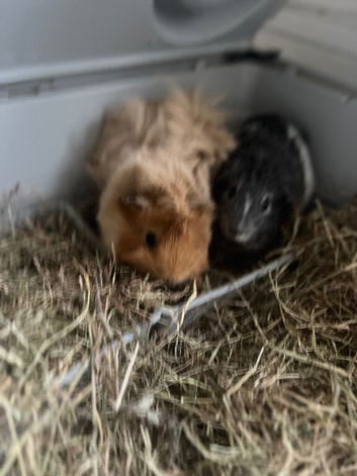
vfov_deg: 67.3
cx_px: 178
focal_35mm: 26
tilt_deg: -36.2
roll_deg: -4.5
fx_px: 358
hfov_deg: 53.0
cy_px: 238
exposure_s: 1/31
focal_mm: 5.7
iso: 640
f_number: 1.5
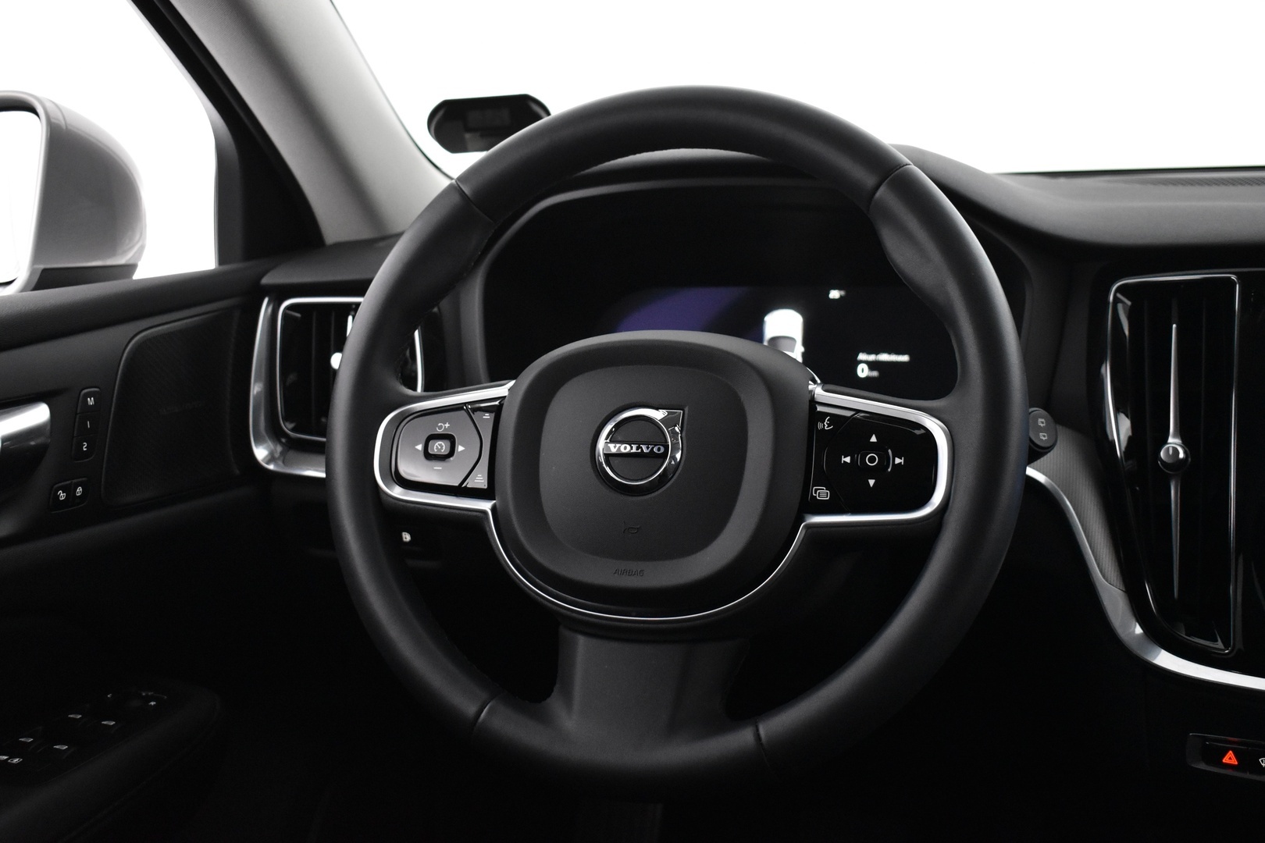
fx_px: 1476
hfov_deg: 46.4
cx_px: 632
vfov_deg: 31.9
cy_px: 422
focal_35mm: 42
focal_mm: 28
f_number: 4.2
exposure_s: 1/40
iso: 3200
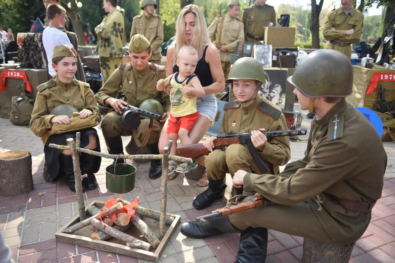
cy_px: 132
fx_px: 318
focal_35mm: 29
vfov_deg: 45.0
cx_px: 198
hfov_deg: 63.6
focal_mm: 29
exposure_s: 1/1250
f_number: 2.8
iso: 200
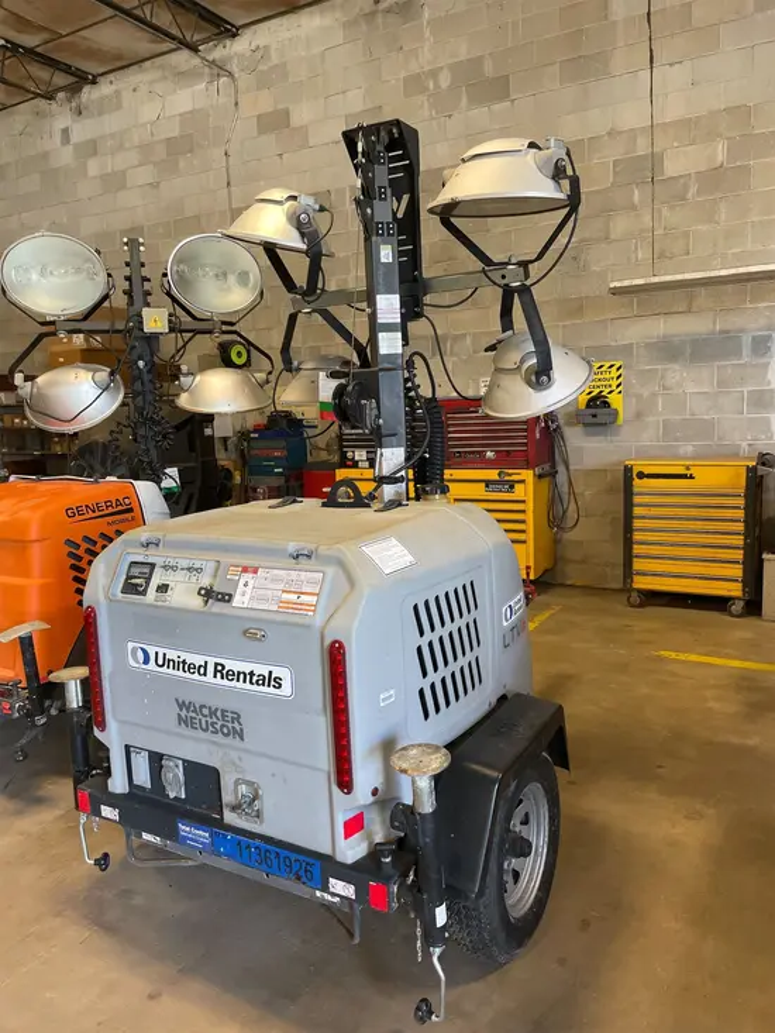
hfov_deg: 53.1
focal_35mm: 26
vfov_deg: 67.3
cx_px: 388
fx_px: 776
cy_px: 516
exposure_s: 1/60
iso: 125
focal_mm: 4.2
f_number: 1.6
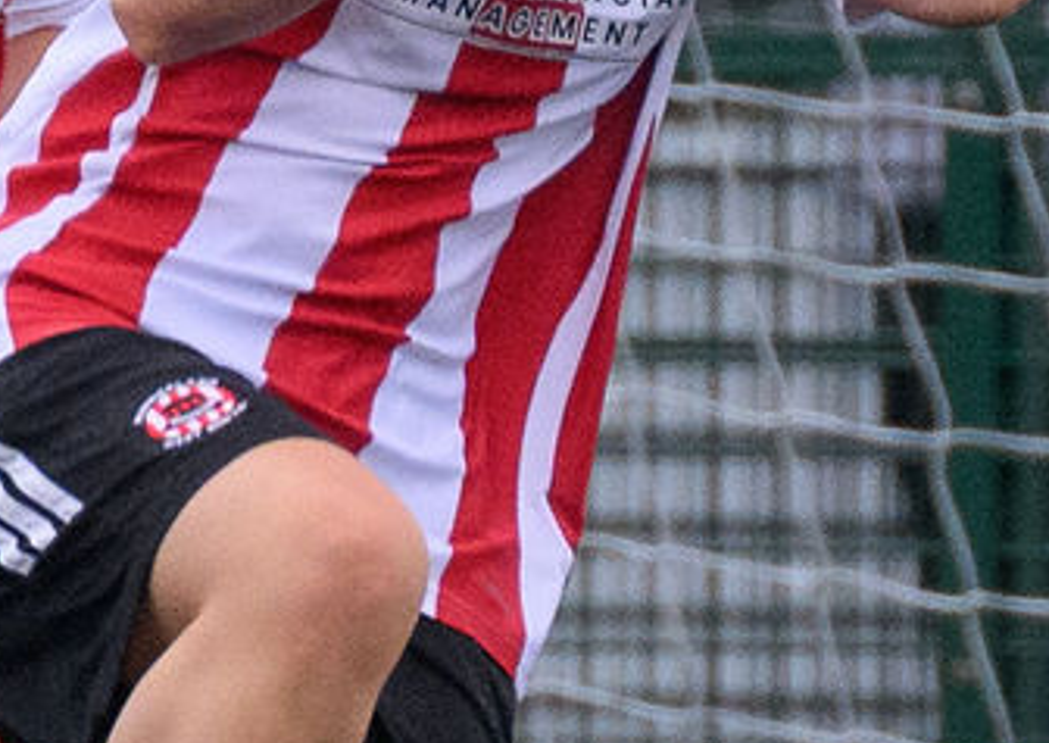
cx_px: 491
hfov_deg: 0.4
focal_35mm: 5001
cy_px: 891
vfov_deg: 0.3
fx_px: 148574
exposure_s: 1/1000
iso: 2000
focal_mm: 400
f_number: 5.6
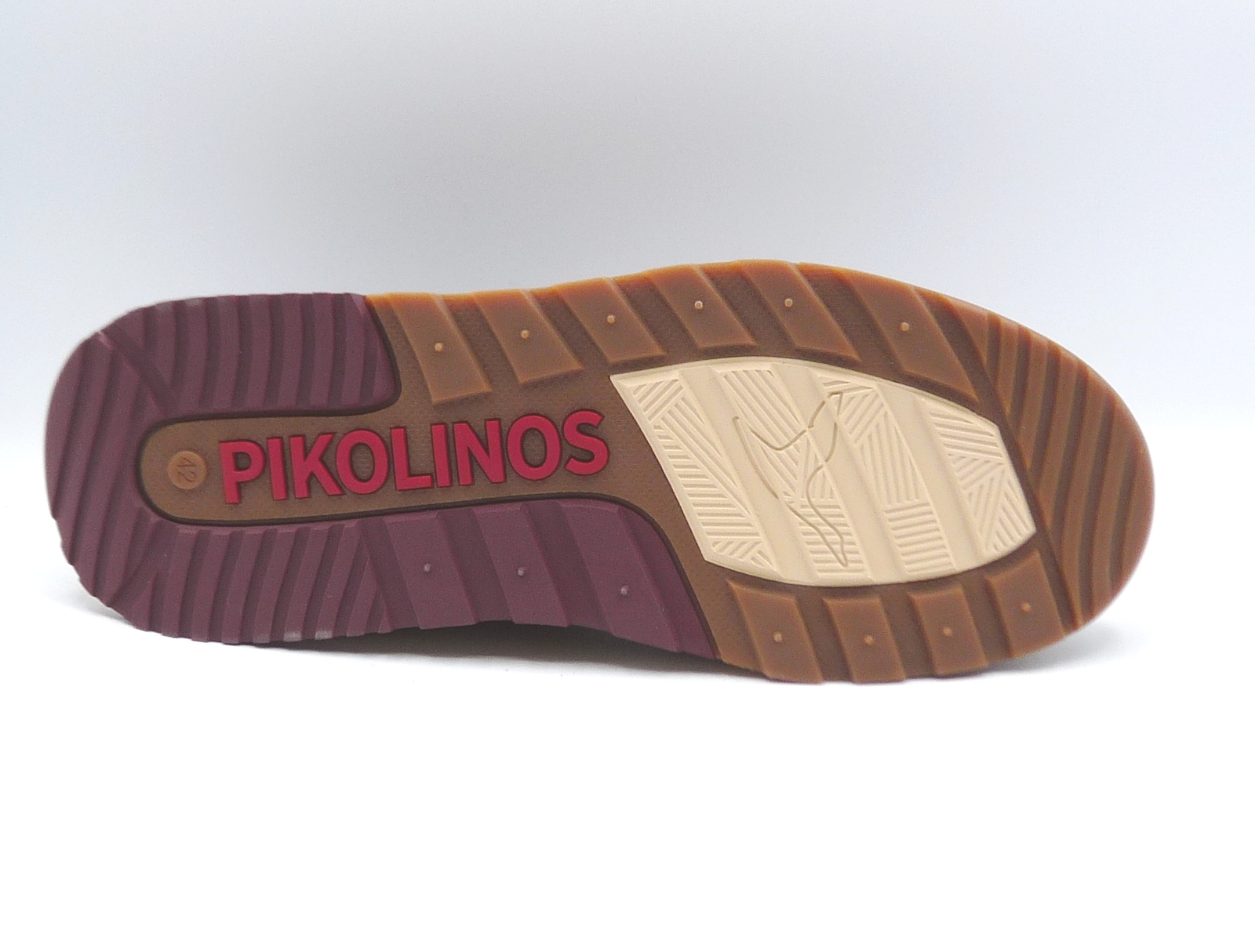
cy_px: 470
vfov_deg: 29.7
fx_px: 1776
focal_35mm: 49
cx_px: 628
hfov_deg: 38.9
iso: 100
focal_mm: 4.8
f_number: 4
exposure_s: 1/200
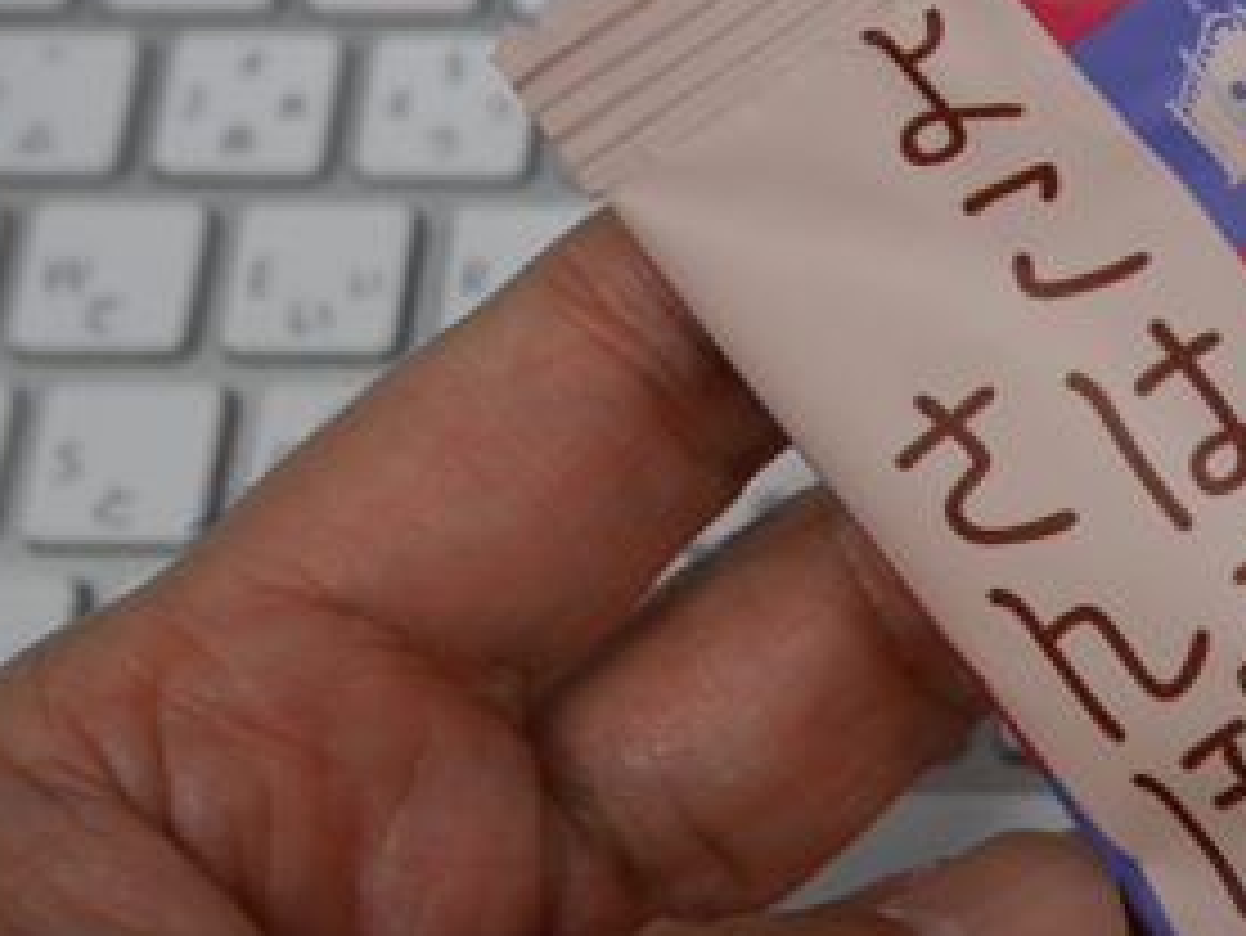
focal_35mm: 65
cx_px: 1219
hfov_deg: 28.2
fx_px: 2341
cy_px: 551
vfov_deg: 22.6
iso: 200
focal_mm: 15
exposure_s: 1/100
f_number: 3.7
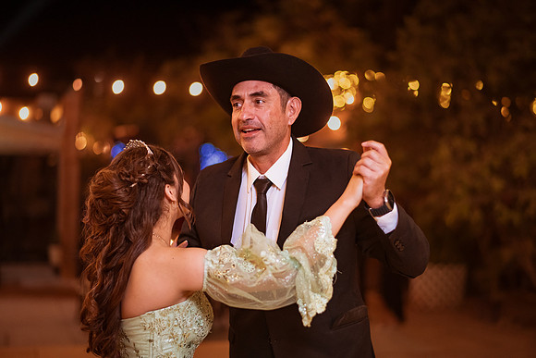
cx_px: 268
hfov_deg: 34.5
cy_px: 179
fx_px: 864
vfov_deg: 23.4
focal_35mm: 58
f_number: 1.4
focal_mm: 58
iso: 3200
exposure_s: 1/320
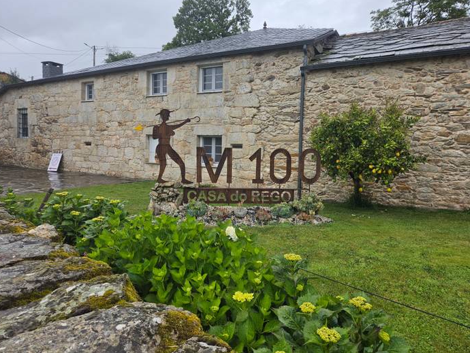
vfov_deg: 56.8
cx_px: 236
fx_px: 326
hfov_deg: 71.6
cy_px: 170
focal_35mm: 24
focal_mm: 5.4
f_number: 1.8
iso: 80
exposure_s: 1/1780
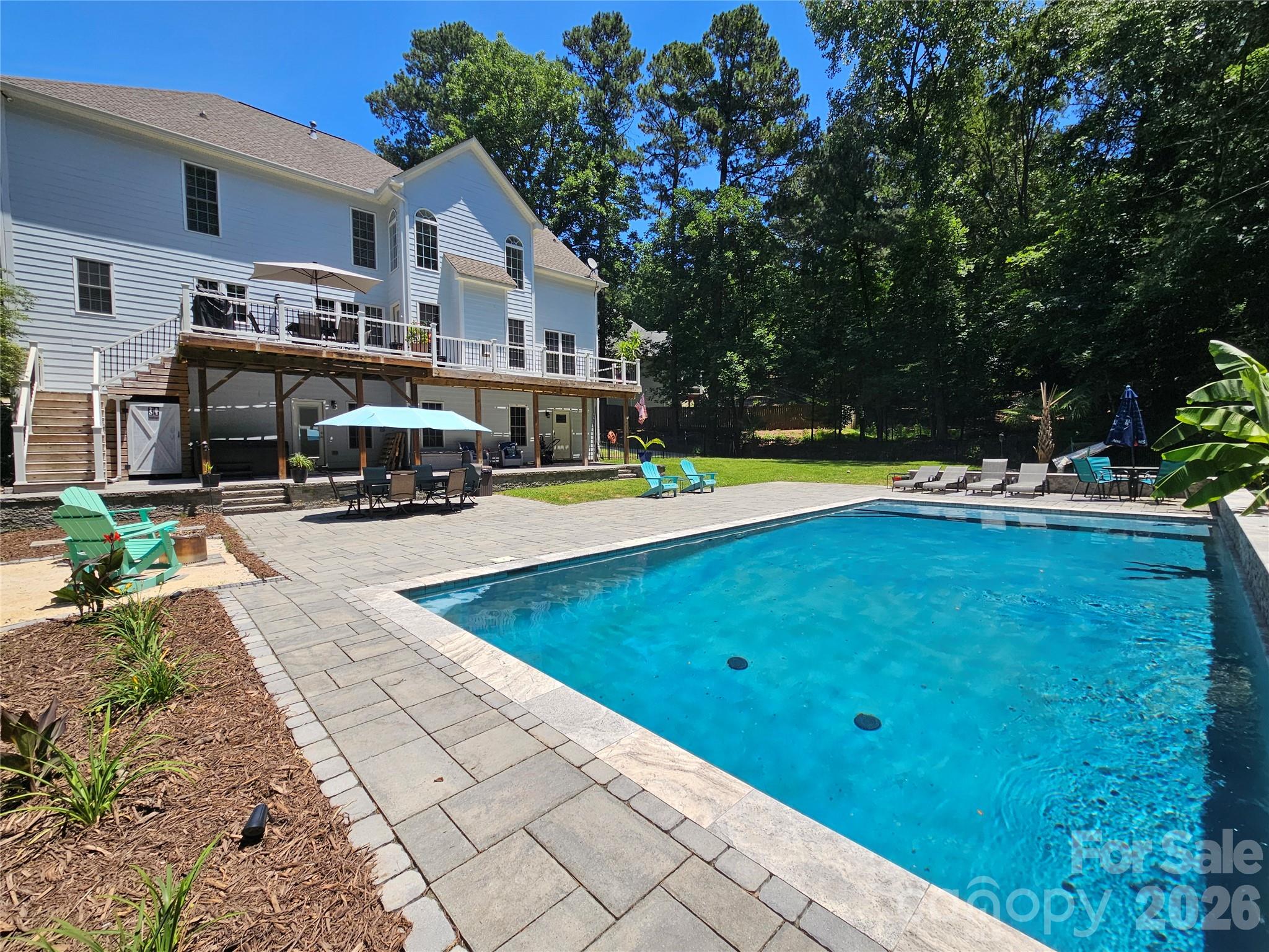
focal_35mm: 13
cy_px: 476
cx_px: 634
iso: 50
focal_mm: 2.2
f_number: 2.2
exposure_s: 1/1844
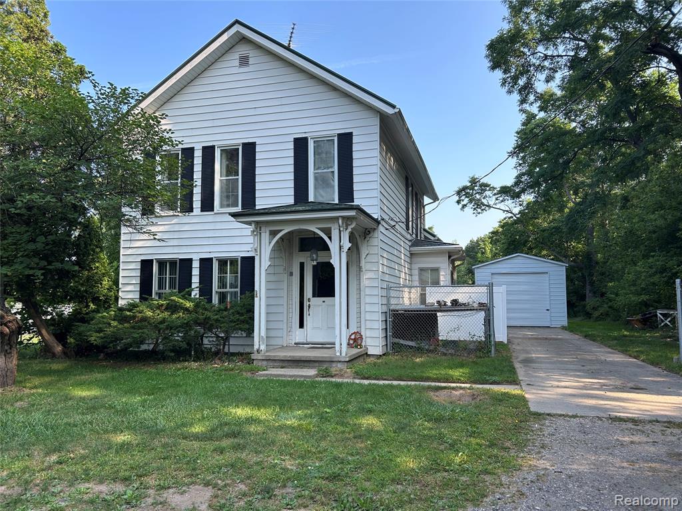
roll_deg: -0.2
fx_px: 512
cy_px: 256
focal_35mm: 26
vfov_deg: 53.1
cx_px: 341
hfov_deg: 67.3
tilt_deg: +4.0
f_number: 1.5
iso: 50
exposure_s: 1/840
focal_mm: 5.7
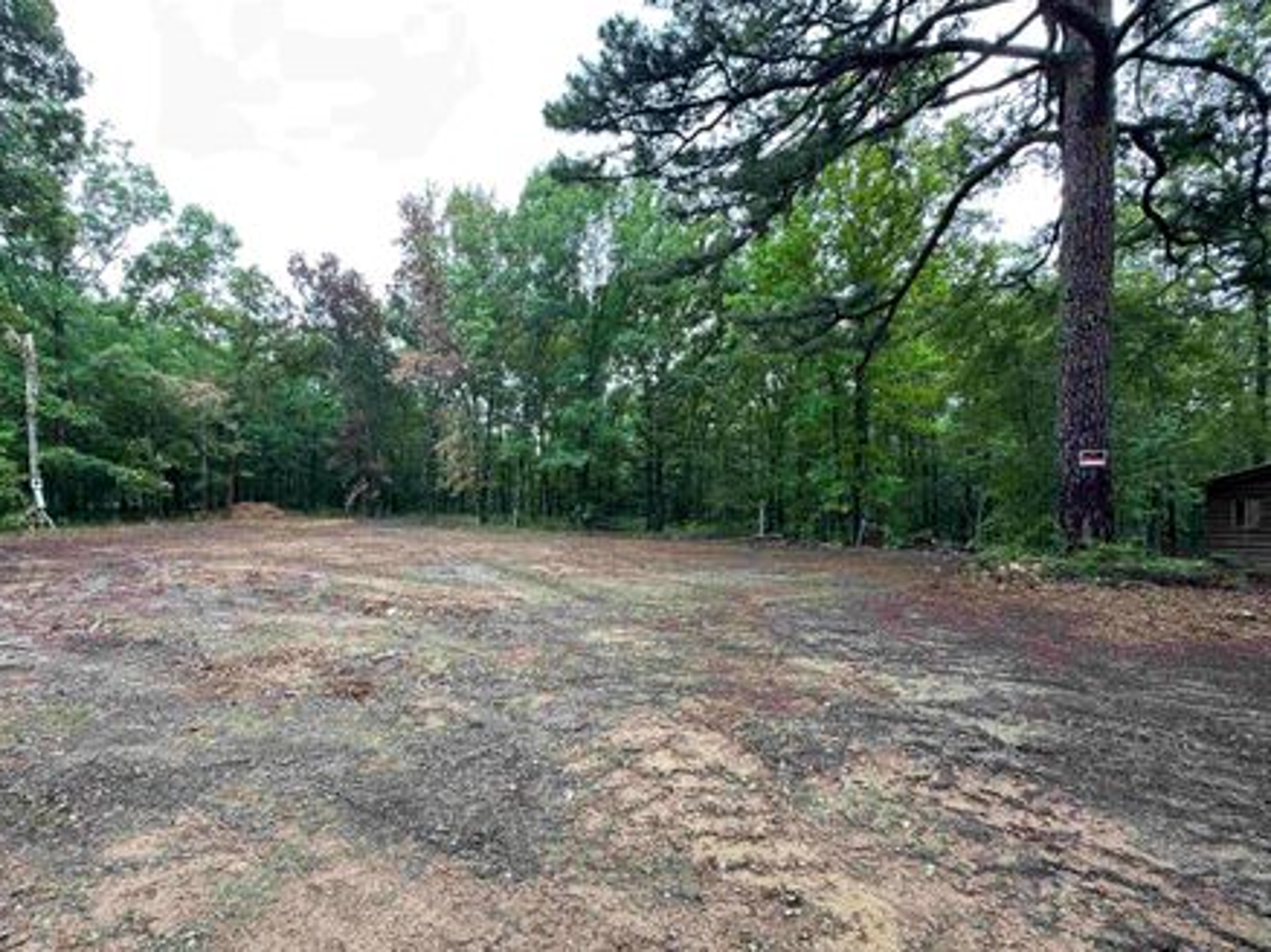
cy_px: 536
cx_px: 569
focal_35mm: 16
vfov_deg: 77.7
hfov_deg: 94.2
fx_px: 587
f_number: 2.2
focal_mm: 2.22
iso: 50
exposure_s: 1/99
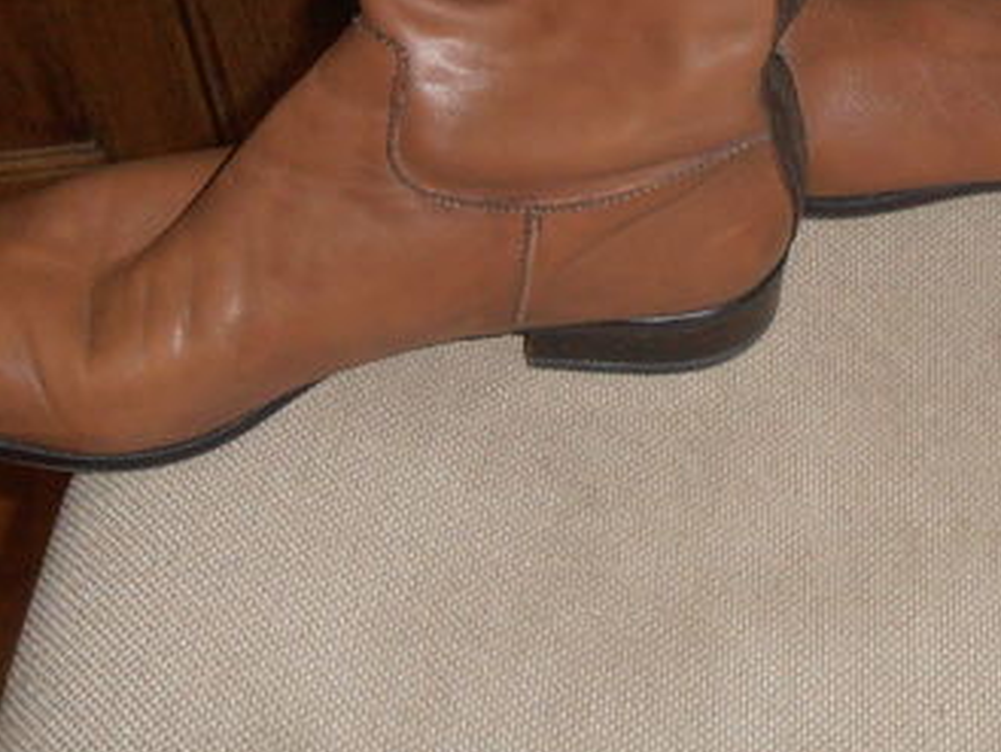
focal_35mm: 73
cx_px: 885
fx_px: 2112
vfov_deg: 18.8
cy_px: -204
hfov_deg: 25.9
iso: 125
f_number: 3
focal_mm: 4.2
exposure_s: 1/30
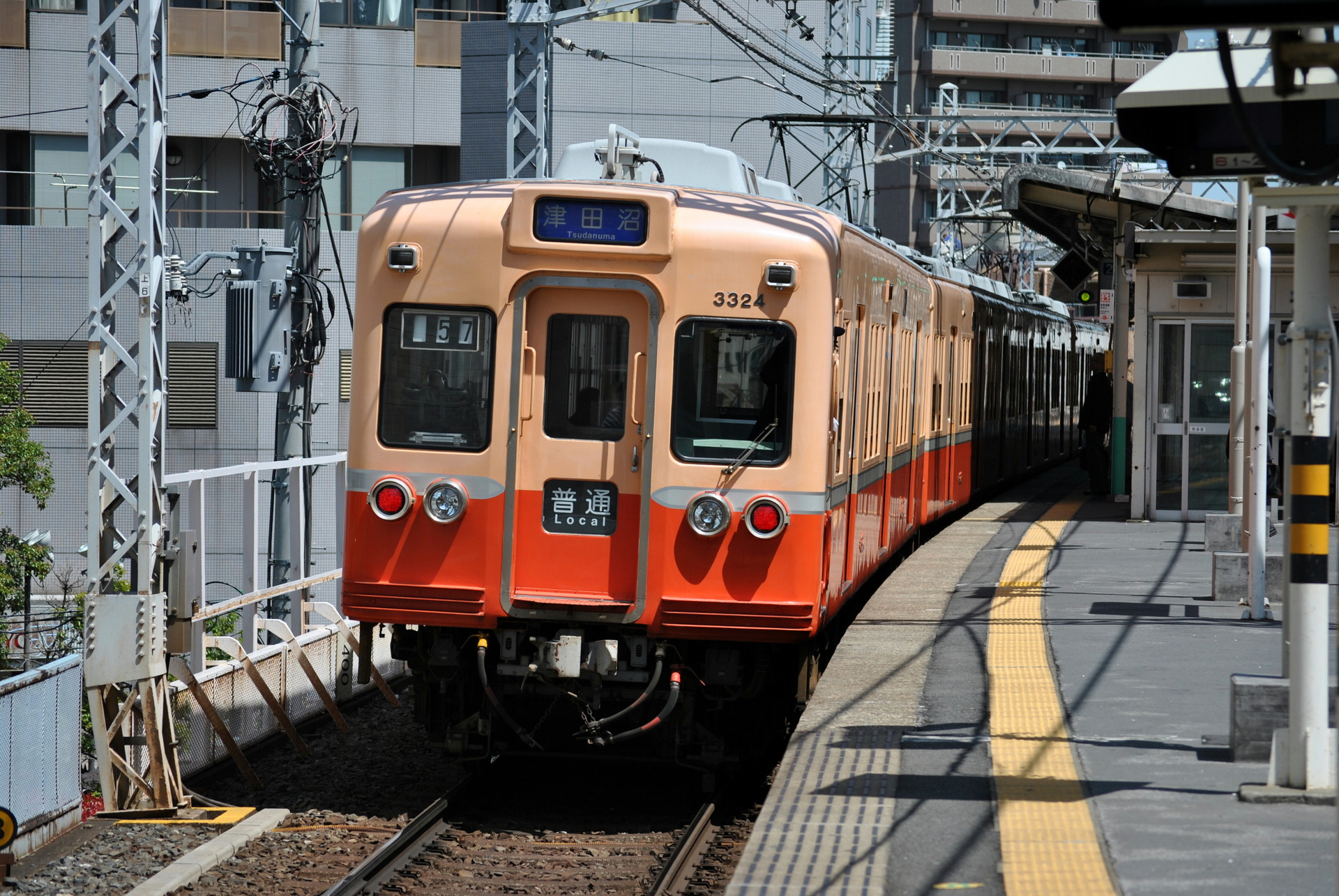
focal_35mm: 120
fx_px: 4468
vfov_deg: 11.5
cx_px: 670
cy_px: 448
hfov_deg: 17.0
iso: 110
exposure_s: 1/1000
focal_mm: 80
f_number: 4.2
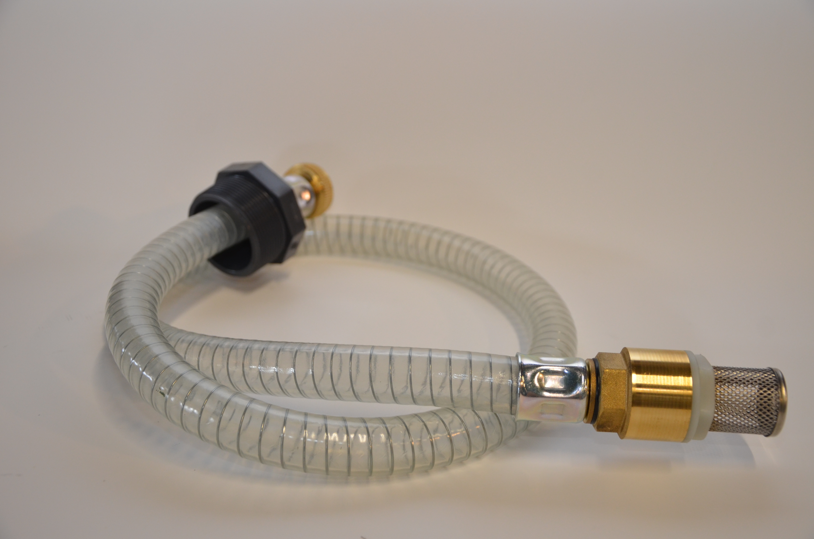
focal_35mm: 48
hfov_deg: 41.2
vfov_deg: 28.0
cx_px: 407
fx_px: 1083
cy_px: 270
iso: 640
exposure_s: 1/125
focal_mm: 32
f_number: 4.2
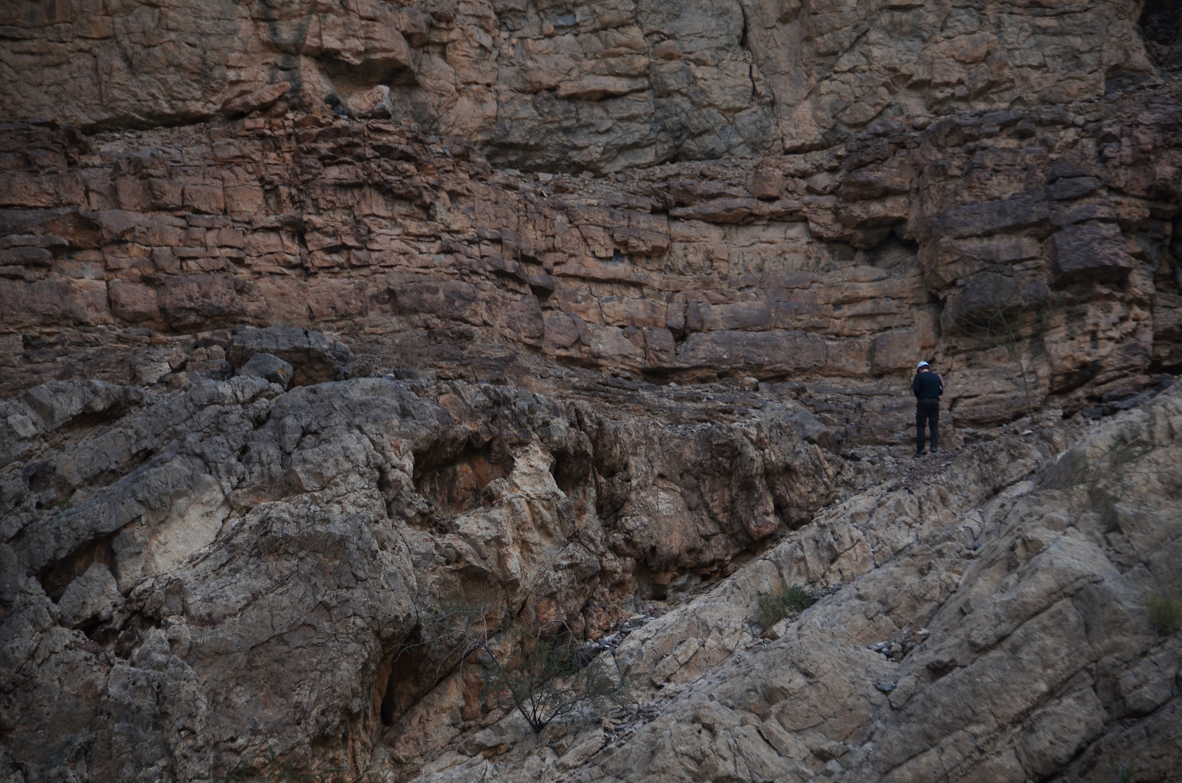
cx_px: 591
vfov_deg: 7.6
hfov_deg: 11.4
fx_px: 5898
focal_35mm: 180
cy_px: 392
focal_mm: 120
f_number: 6
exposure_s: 1/250
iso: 100
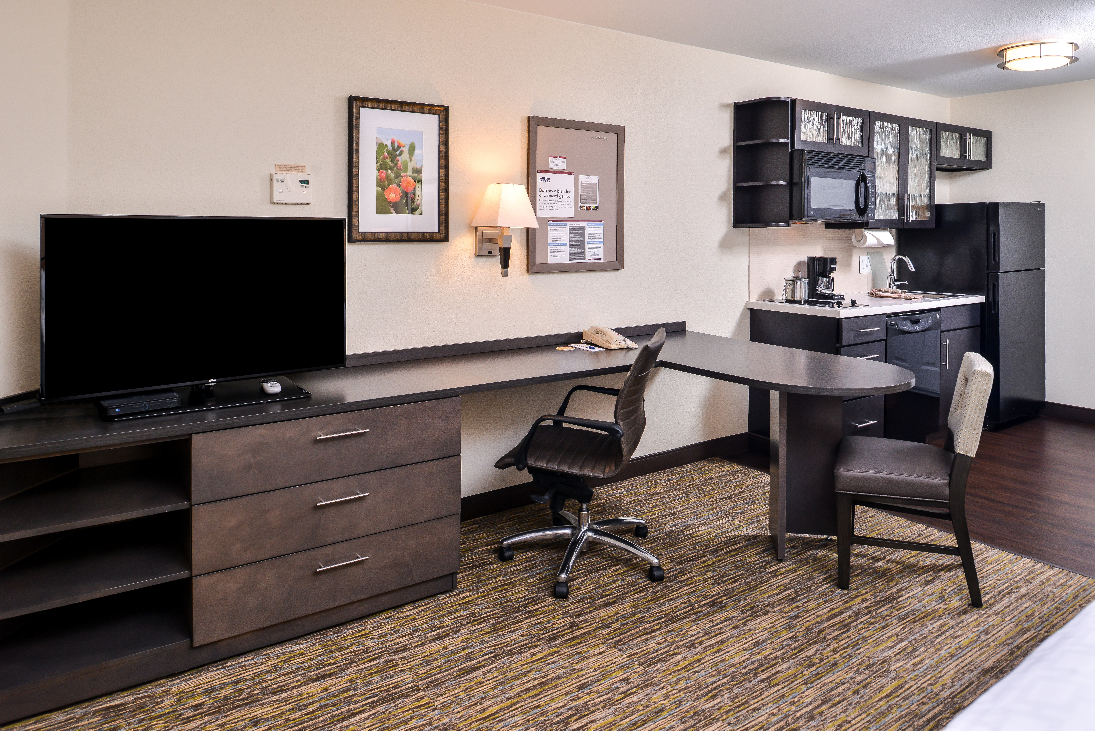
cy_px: 366
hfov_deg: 73.7
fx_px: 730
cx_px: 548
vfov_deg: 53.2
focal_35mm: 24
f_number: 7.1
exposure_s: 1/125
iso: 400
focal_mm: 24
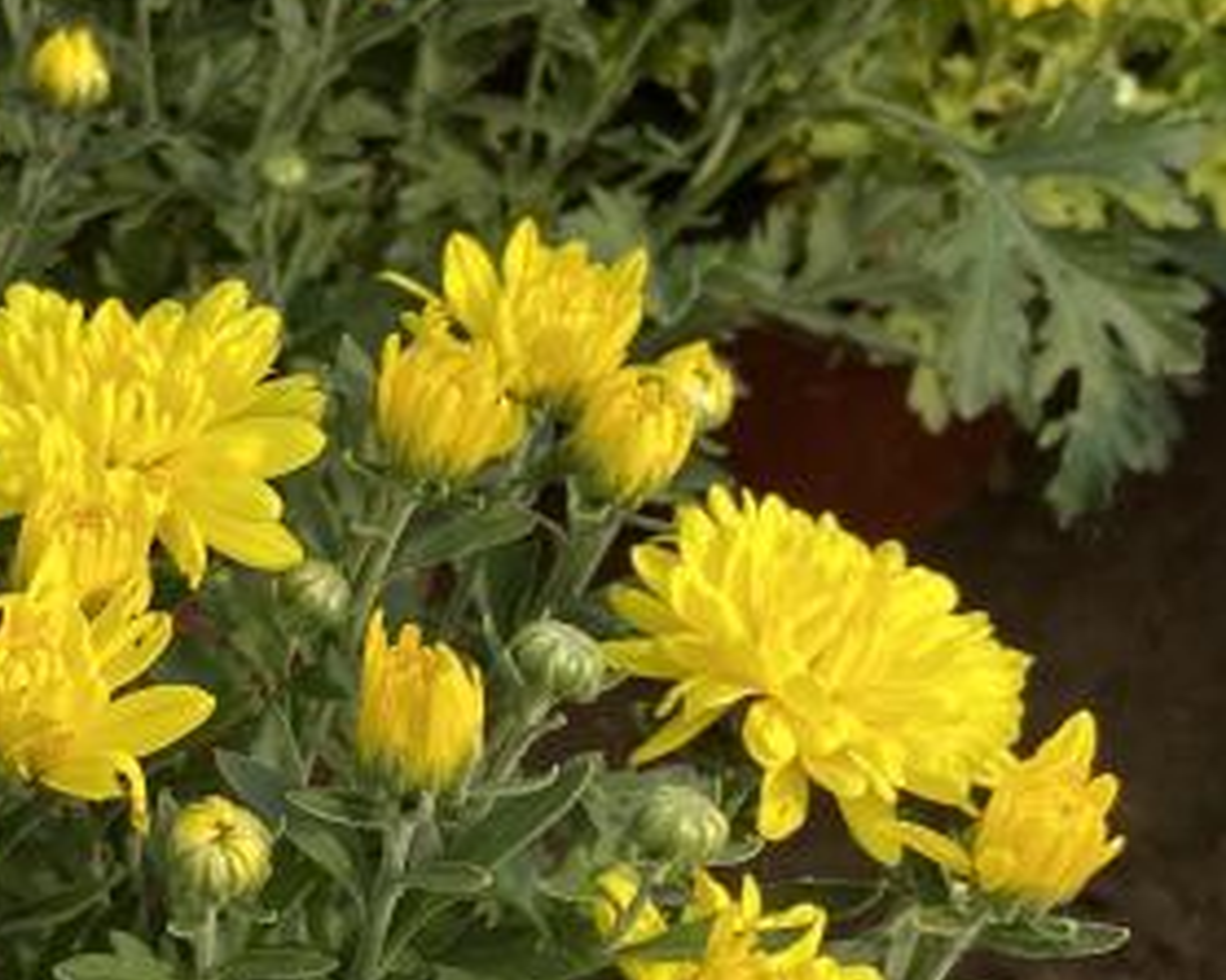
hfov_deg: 19.2
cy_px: 604
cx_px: 4
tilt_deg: -43.7
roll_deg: -0.1
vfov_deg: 15.8
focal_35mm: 97
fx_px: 3518
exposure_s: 1/1157
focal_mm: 4.25
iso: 32
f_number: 1.8
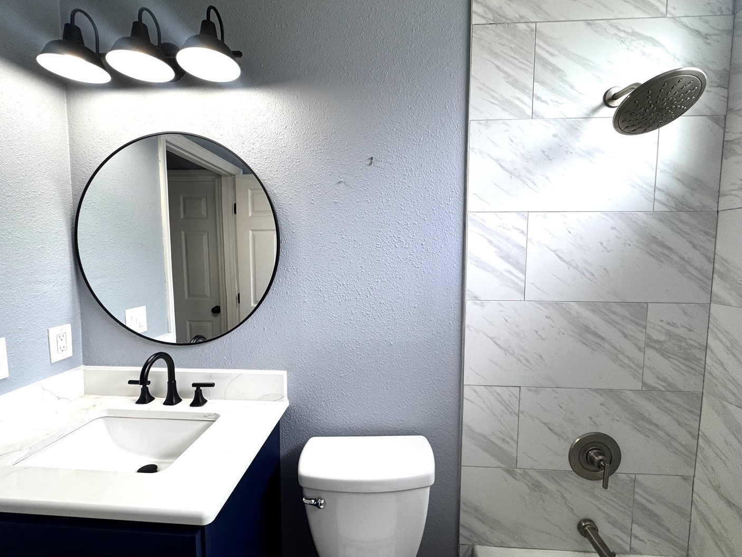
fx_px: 343
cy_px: 282
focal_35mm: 16
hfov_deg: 94.5
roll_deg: +0.0
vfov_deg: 78.1
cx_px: 364
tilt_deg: -5.4
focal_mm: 2.22
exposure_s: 1/120
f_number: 2.2
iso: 100
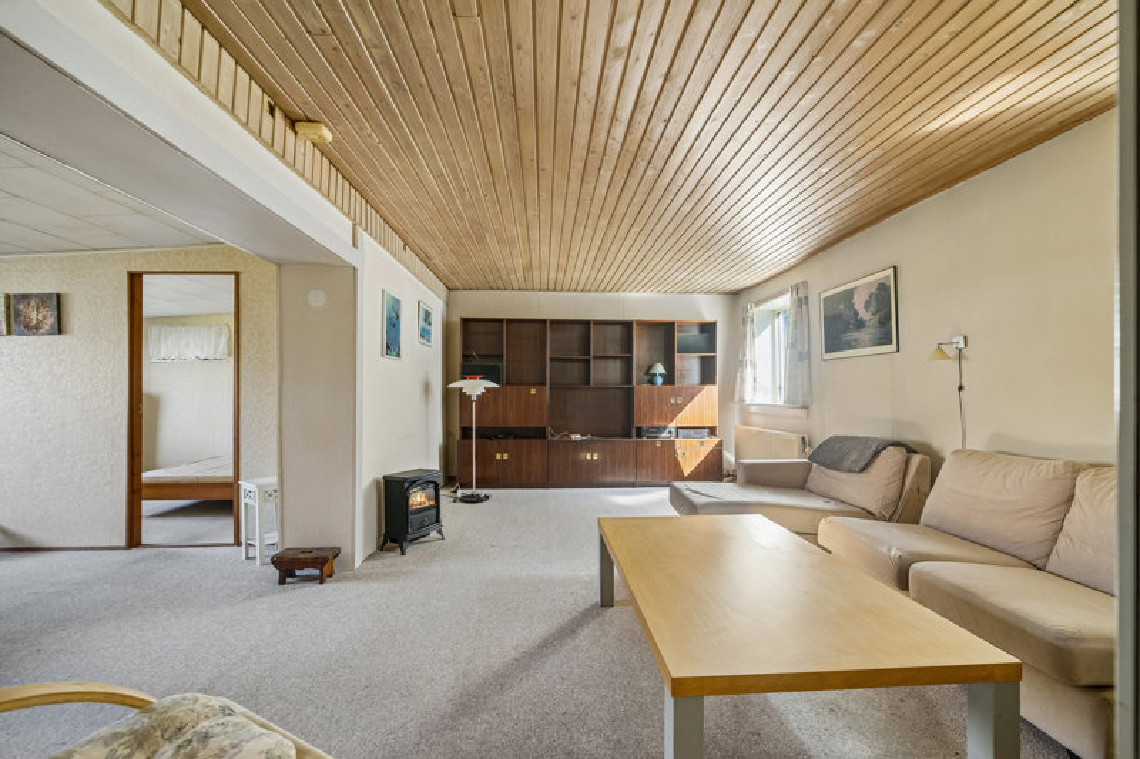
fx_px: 443
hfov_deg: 104.3
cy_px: 380
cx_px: 570
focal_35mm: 14
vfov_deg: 81.2
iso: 640
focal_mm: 14
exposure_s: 1/40
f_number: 5.6
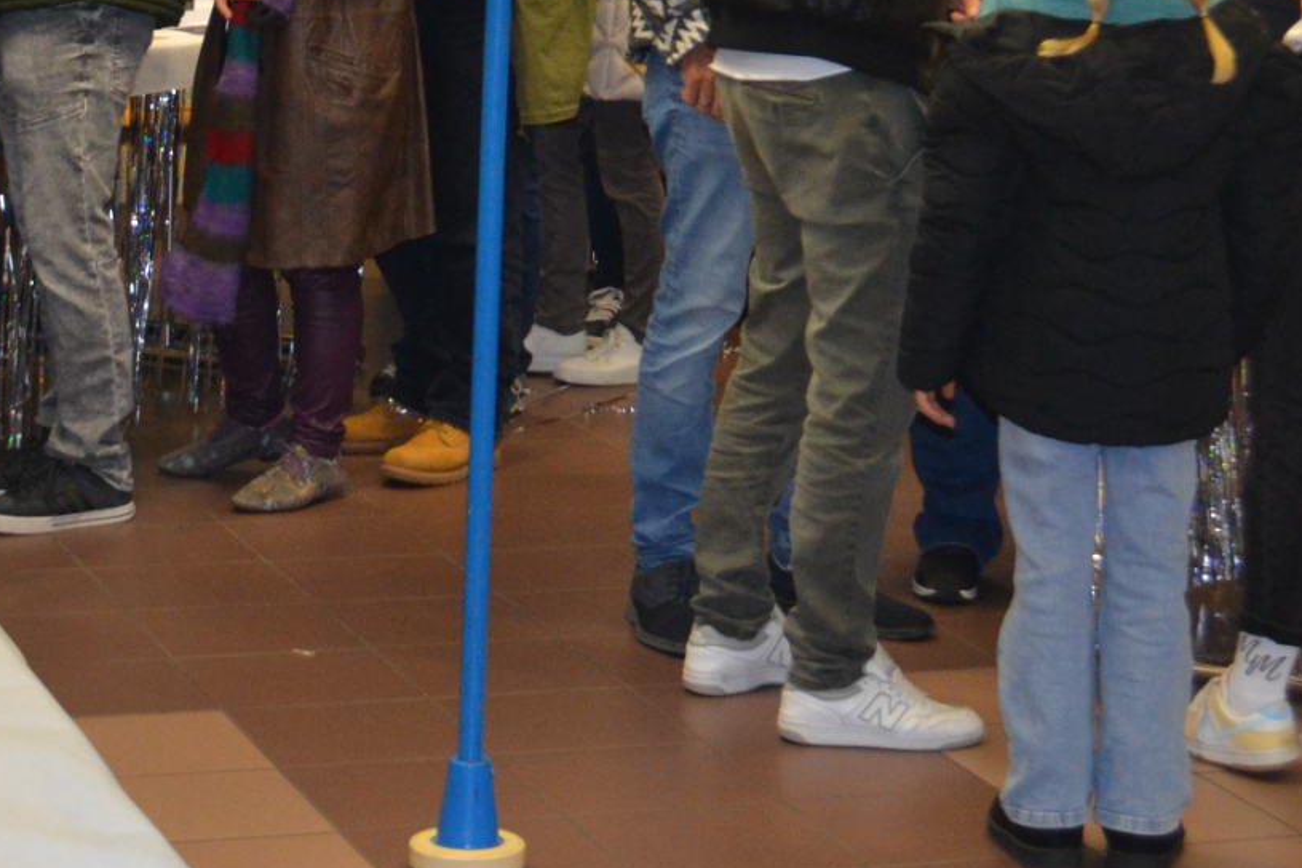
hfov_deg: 18.7
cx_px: 596
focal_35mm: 109
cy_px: -55
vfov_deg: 12.3
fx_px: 3950
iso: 1000
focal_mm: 29
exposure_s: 1/60
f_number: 4.5
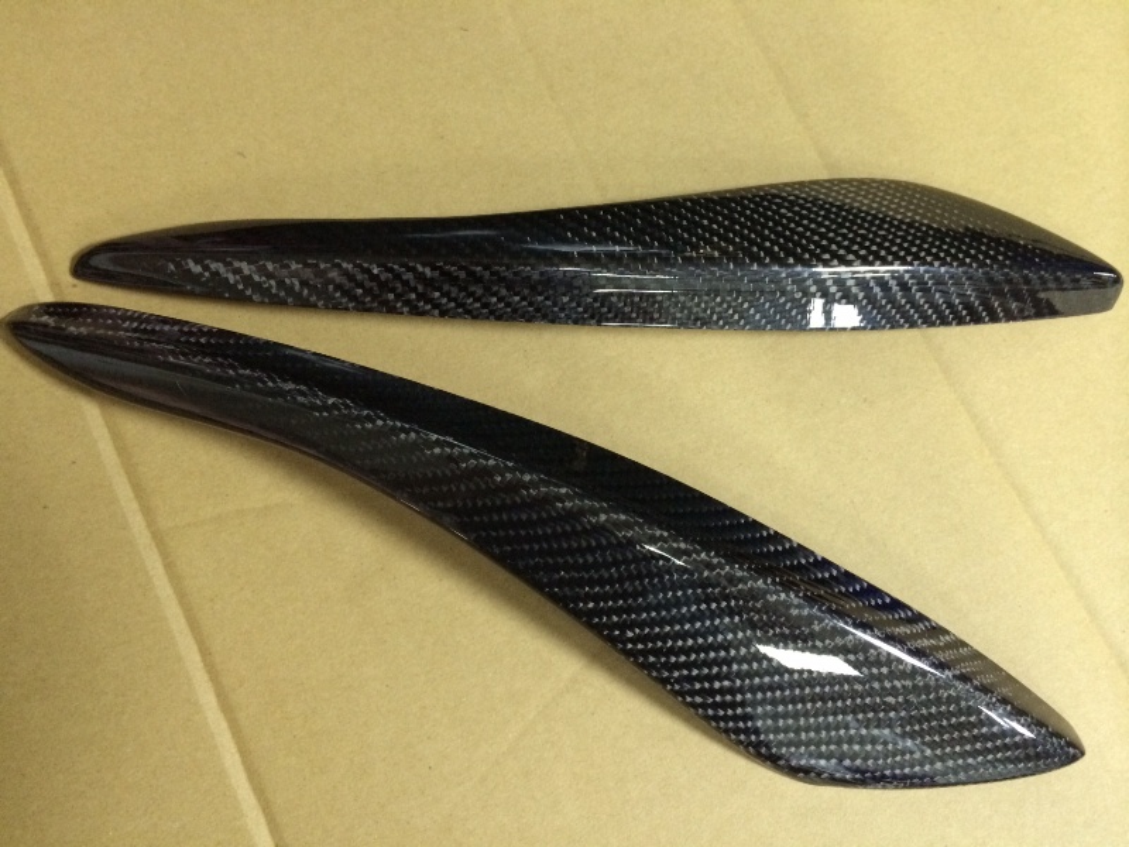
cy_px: 424
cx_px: 564
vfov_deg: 46.8
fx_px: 978
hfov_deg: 60.0
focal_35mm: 30
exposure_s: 1/15
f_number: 2.2
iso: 320
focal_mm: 4.12
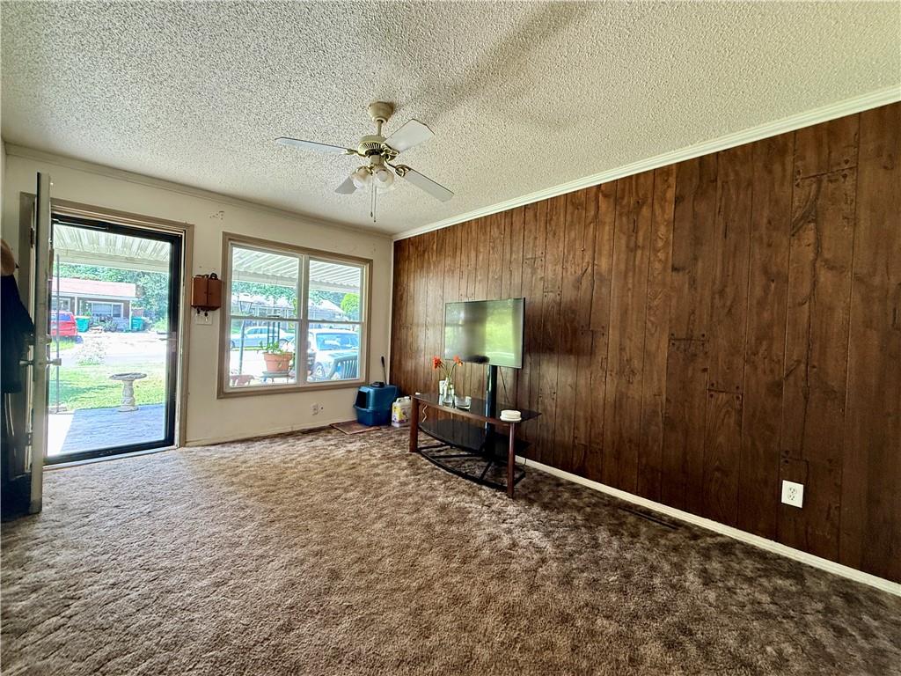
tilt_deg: -0.5
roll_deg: -2.2
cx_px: 450
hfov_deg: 102.1
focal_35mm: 14
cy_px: 338
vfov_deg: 85.7
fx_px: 364
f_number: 2.2
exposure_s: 1/89
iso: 400
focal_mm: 2.22
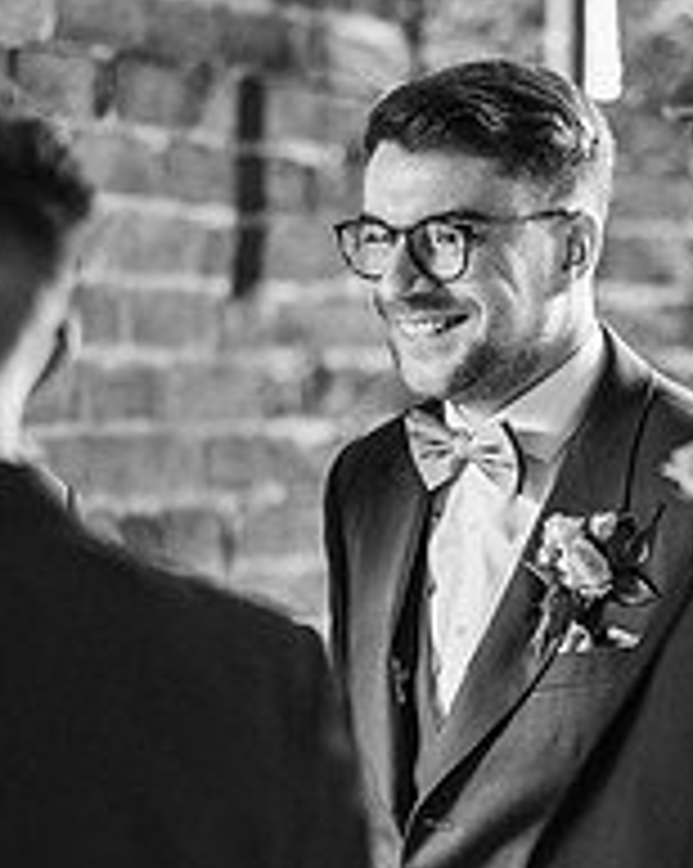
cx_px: 457
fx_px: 4776
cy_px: 468
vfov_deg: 10.4
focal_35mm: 186
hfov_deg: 8.3
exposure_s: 1/200
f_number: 1.8
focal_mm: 85
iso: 2200
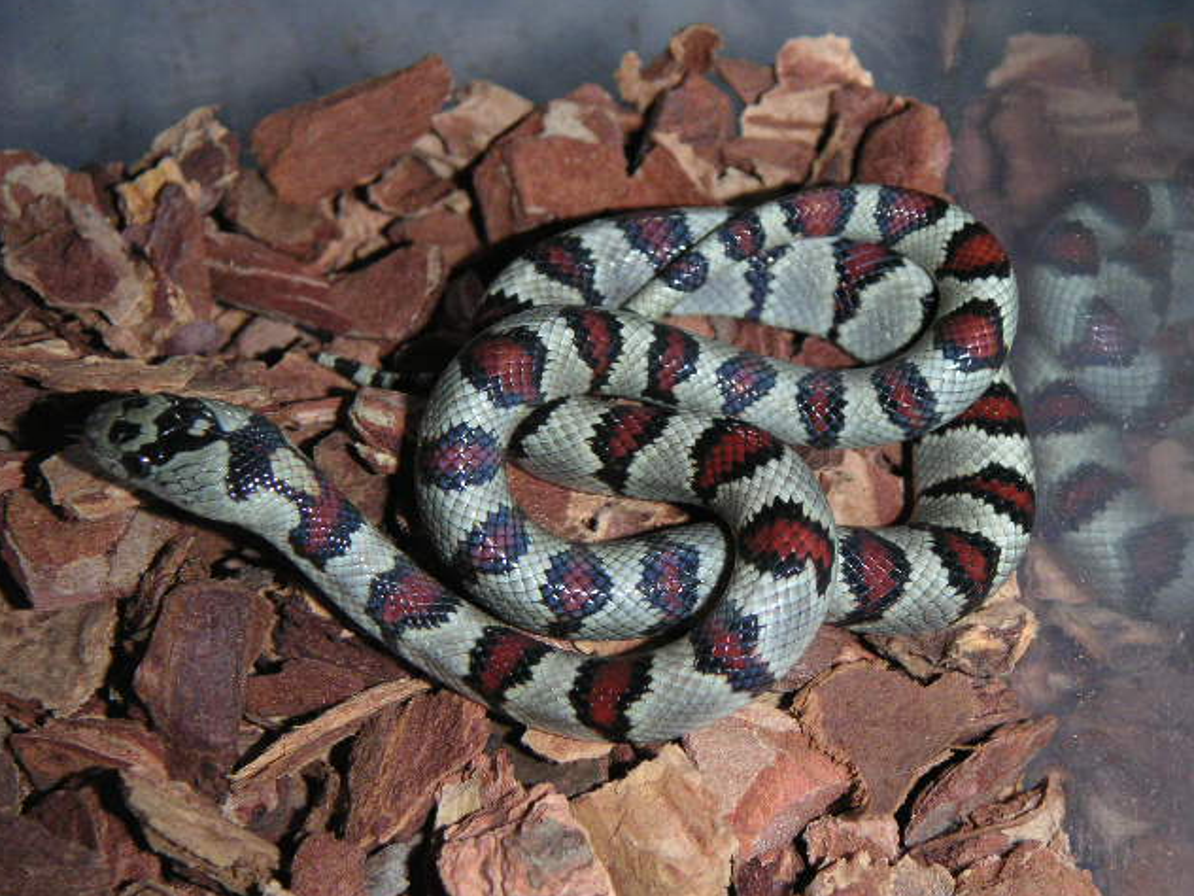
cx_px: 593
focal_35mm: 85
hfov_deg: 23.0
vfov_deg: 17.4
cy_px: 446
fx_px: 2932
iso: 160
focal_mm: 13
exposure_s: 1/90
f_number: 8
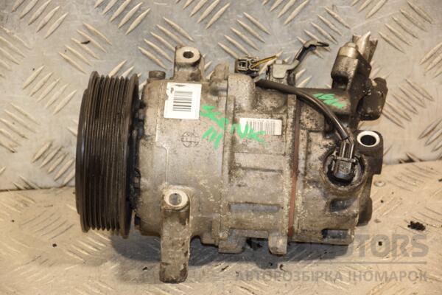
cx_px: 221
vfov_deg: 9.9
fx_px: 1694
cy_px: 148
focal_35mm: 138
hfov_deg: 14.9
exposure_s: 1/125
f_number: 5.6
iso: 800
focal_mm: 92
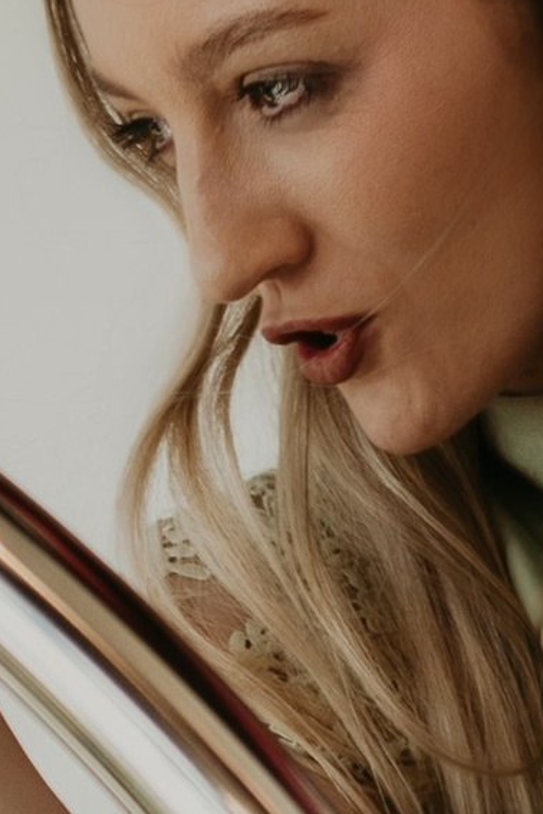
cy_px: 1985
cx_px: -771
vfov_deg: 8.0
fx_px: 5362
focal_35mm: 237
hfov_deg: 5.6
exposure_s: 1/500
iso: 320
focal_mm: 35
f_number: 2.2
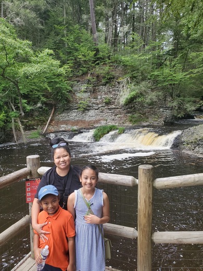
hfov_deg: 53.1
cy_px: 136
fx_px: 203
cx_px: 102
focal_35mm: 26
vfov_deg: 67.3
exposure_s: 1/100
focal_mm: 4.3
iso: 50
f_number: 2.4
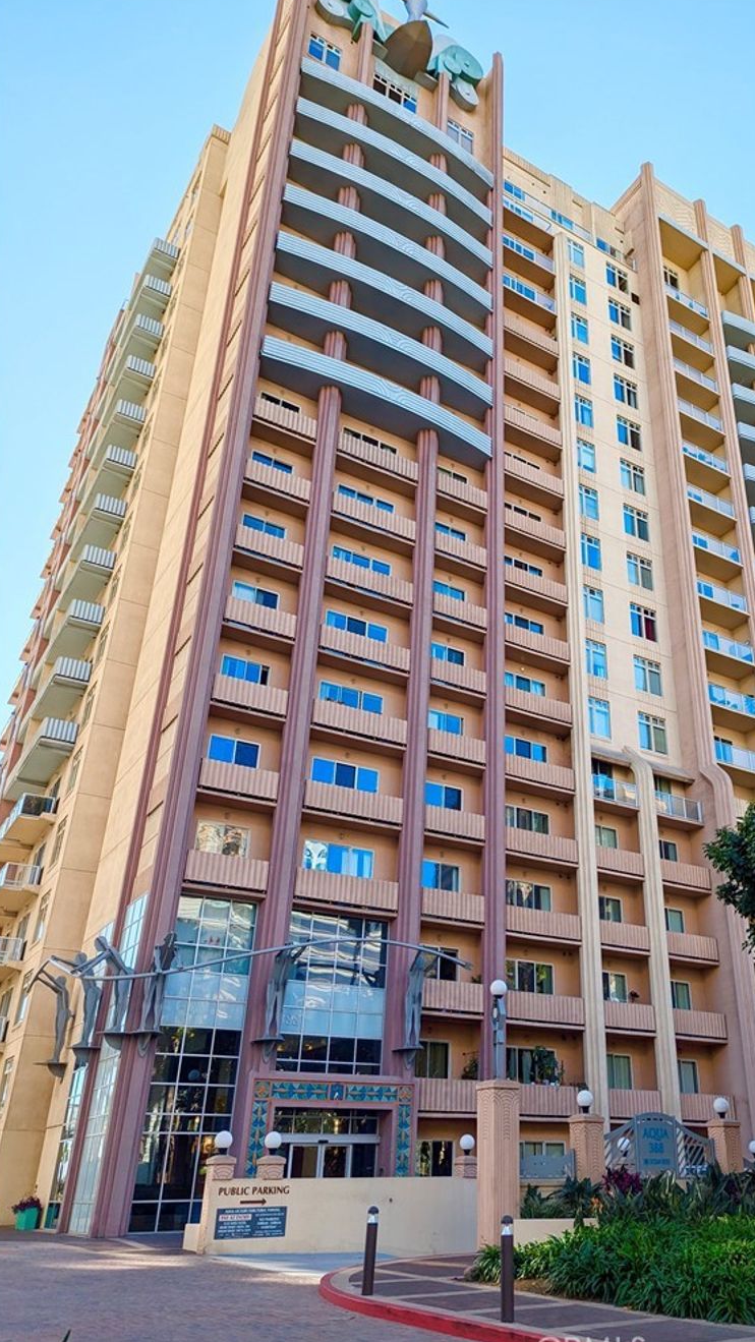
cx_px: 513
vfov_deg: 69.9
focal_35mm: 27
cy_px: 677
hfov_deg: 42.2
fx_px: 961
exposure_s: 1/920
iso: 39
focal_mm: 6.81
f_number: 1.85
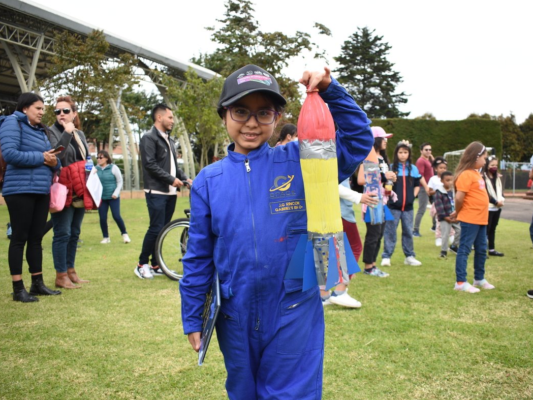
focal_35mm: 33
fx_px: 508
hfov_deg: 55.3
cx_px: 283
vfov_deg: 43.0
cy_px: 203
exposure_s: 1/250
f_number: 4
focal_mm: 20
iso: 100
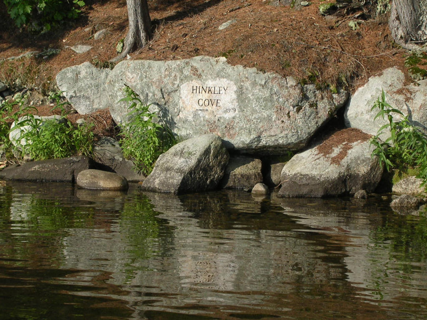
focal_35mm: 115
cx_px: 214
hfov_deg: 17.1
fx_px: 1419
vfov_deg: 12.9
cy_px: 160
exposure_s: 1/300
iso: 100
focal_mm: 17.4
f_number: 4.9
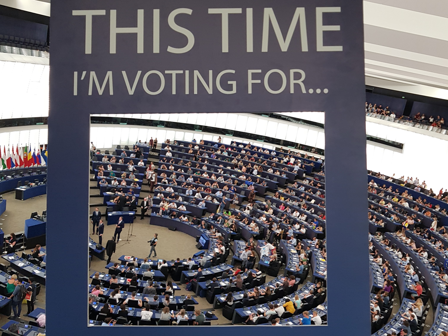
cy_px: 168
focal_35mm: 26
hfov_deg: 67.3
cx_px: 224
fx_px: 336
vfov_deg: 53.1
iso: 125
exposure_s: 1/60
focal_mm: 4.2
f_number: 1.7
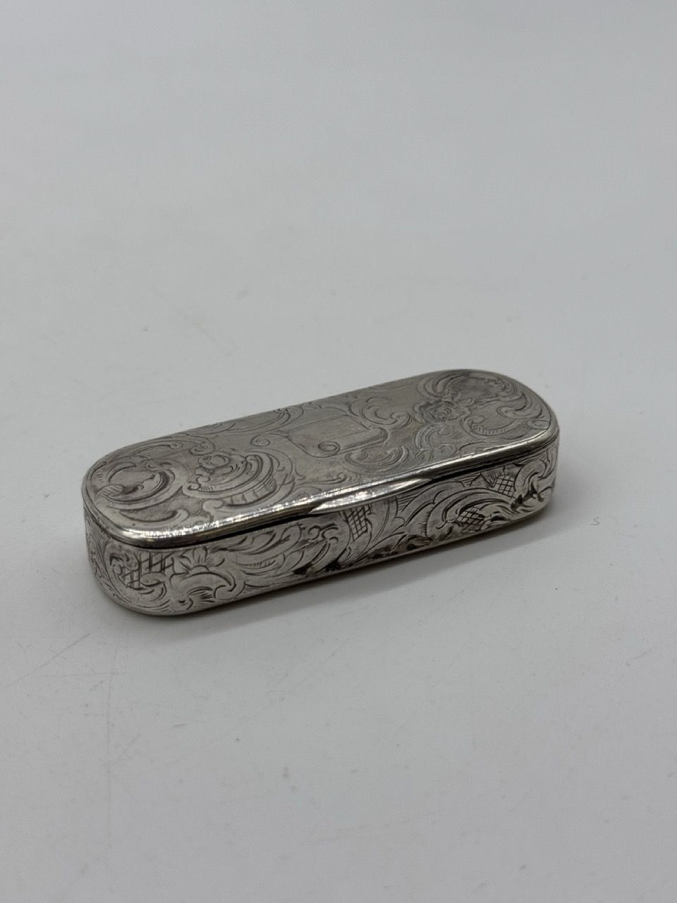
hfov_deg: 30.3
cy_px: 452
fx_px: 1252
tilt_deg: -31.7
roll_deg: +0.3
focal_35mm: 48
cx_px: 338
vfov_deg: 39.7
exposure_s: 1/664
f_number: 1.78
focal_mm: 6.76
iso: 64
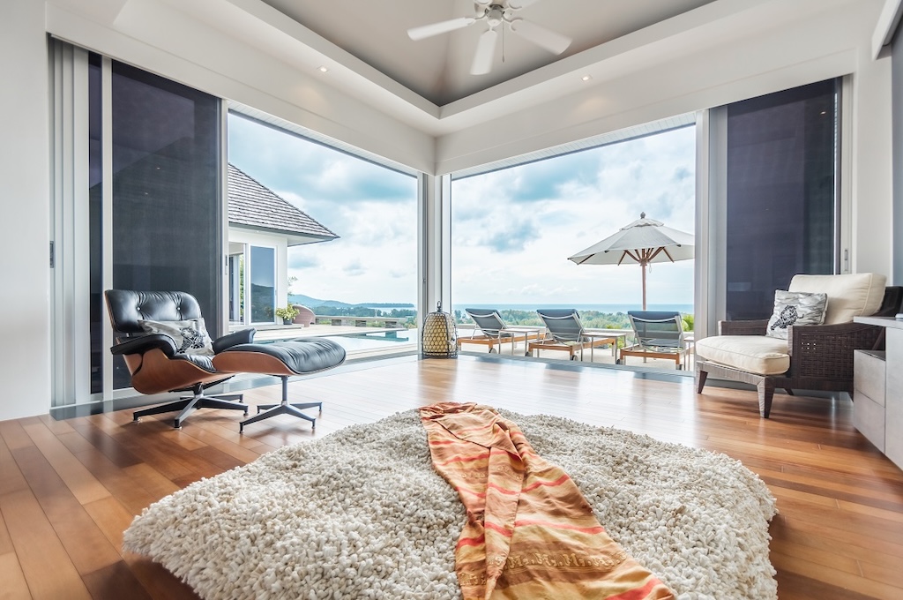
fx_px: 376
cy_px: 300
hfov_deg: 100.5
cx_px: 452
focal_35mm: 15
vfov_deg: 77.2
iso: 100
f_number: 5
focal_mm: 10
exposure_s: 1/2500
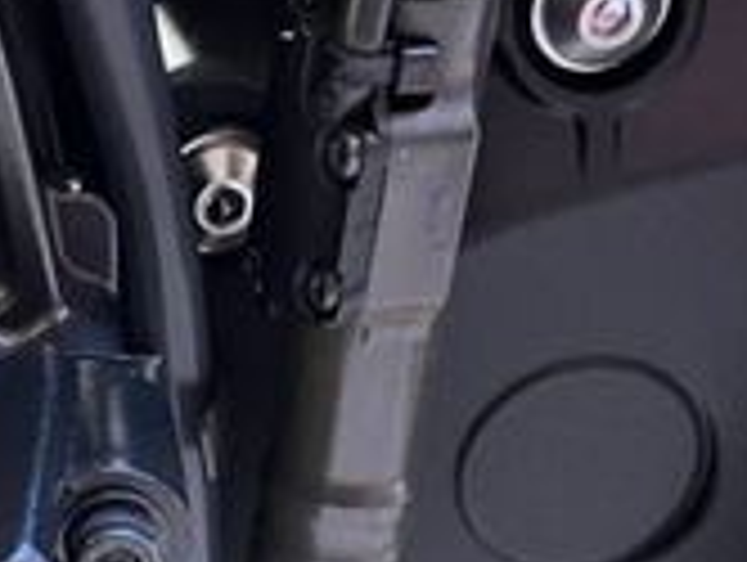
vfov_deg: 14.2
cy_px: 760
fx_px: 2161
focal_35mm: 100
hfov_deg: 17.9
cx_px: -302
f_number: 1.6
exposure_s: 1/72
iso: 125
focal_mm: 5.1
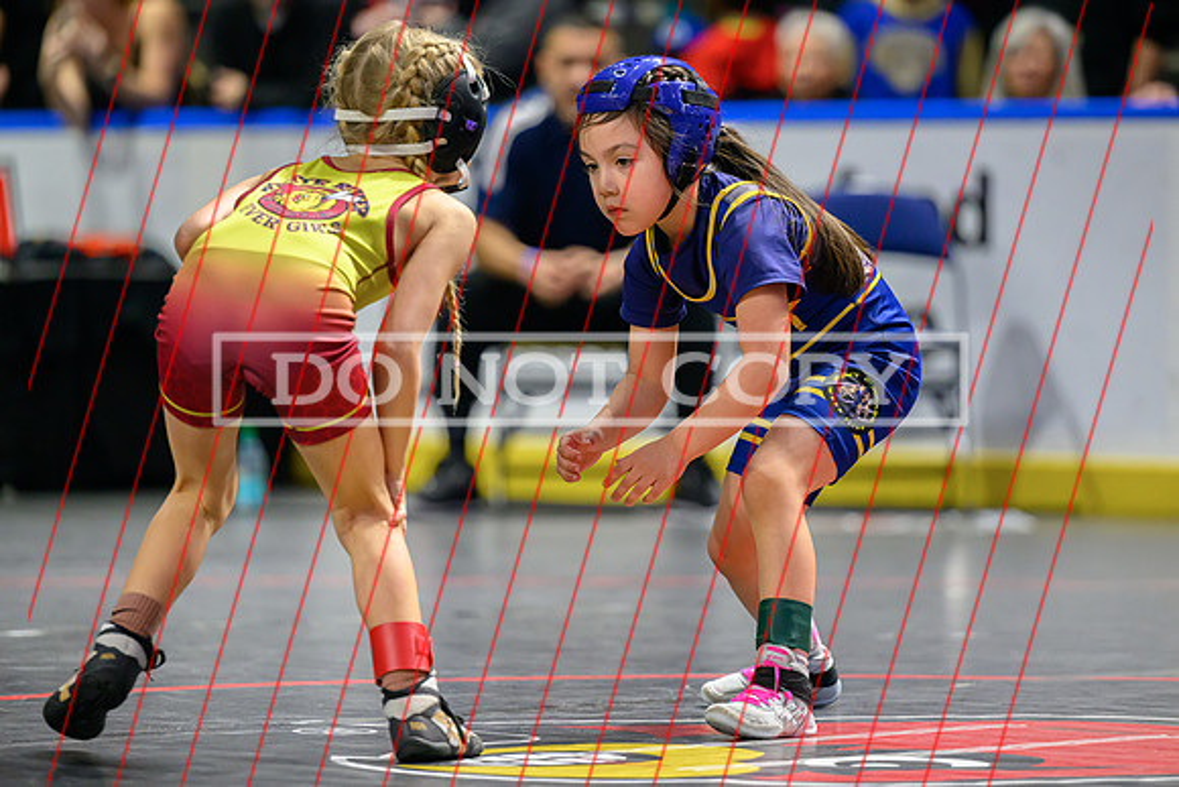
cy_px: 363
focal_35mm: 203
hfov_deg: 10.1
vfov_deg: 6.8
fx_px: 6656
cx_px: 655
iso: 4000
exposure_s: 1/800
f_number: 2.8
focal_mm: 180
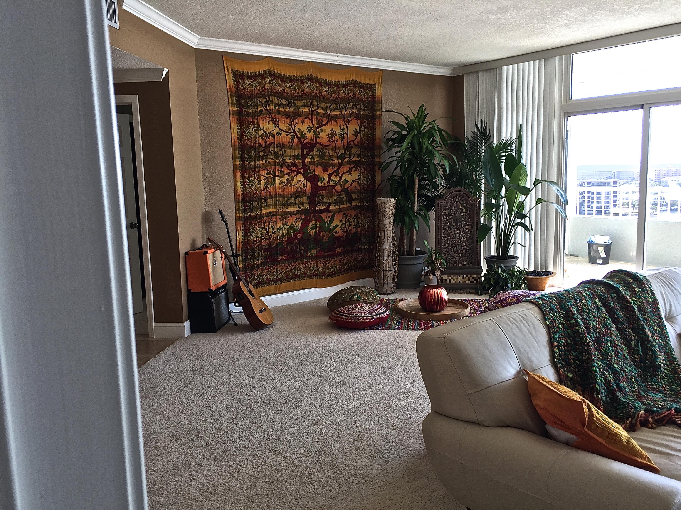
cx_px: 340
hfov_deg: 61.7
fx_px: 571
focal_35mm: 29
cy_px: 255
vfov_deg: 48.2
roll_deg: +1.1
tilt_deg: -6.3
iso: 32
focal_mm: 4.15
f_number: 2.2
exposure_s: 1/60
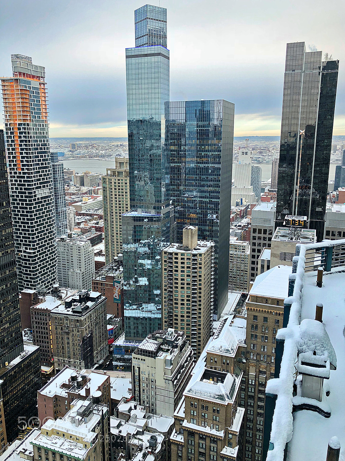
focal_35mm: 28
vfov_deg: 63.4
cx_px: 172
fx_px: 372
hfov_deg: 49.7
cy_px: 230
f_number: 1.8
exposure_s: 1/120
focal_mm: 4
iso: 25
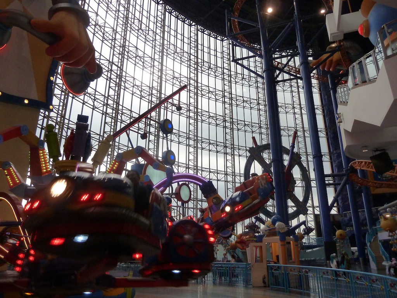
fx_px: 287
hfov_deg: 69.4
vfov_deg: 54.9
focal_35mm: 25
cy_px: 149
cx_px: 198
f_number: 3.3
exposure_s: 1/60
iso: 250
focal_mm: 4.1
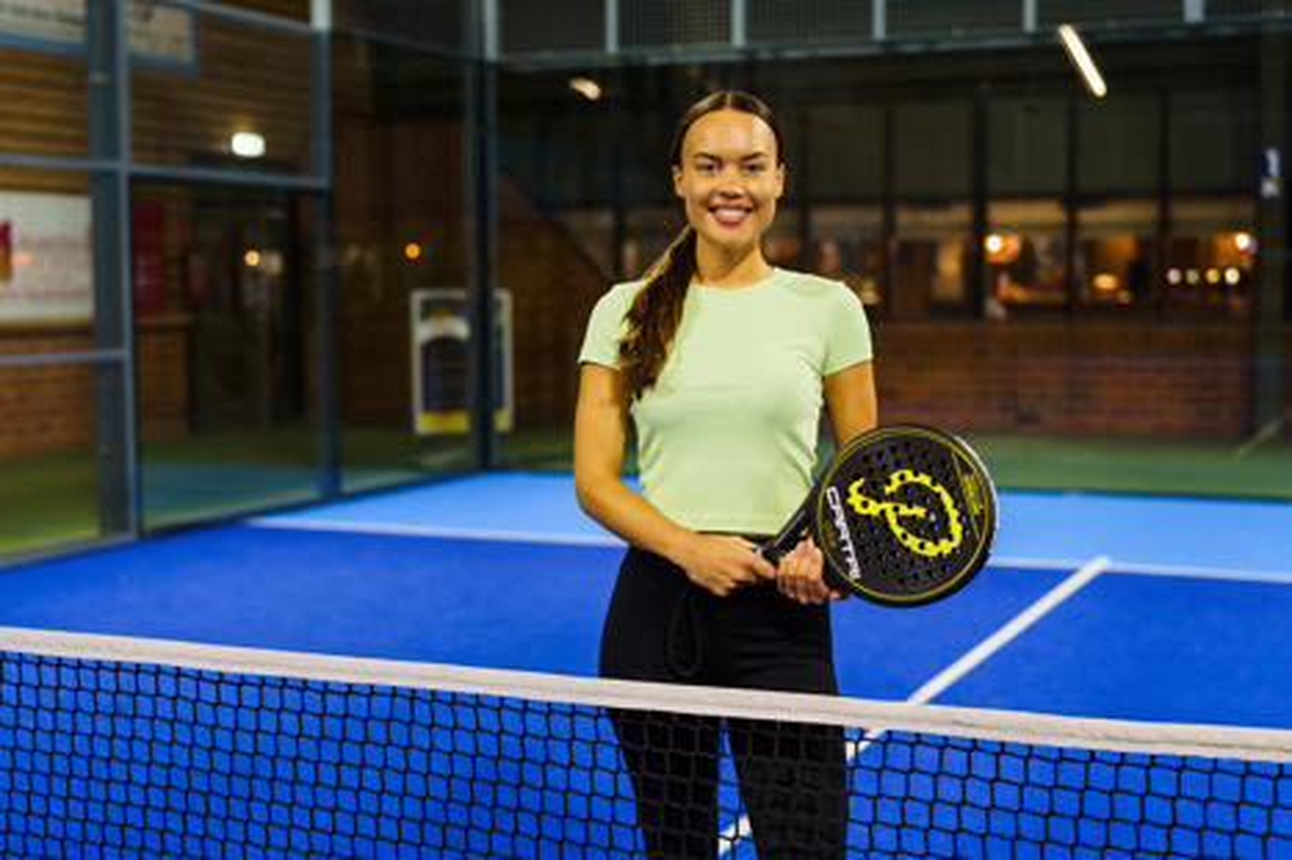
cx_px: 646
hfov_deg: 39.6
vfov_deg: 27.0
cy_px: 430
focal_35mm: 50
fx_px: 1794
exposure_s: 1/250
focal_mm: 50
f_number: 2
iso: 1000
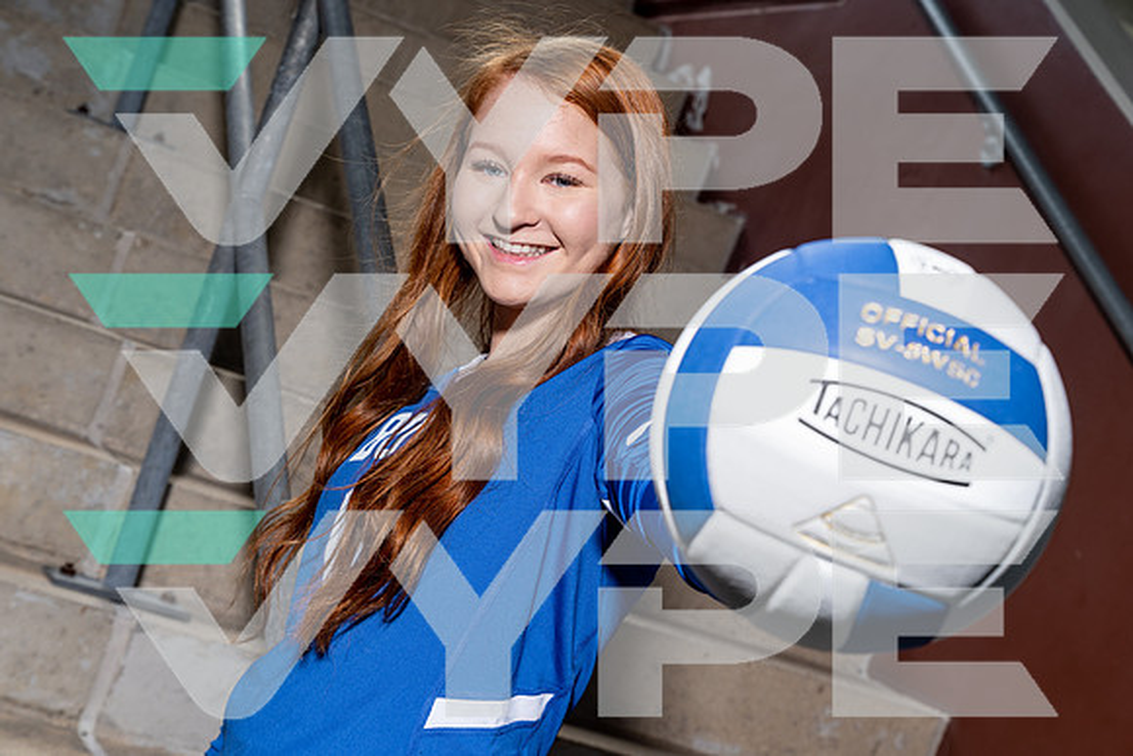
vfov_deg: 19.7
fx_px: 2172
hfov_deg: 29.2
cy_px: 378
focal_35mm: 69
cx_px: 566
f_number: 8
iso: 100
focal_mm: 69
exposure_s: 1/125
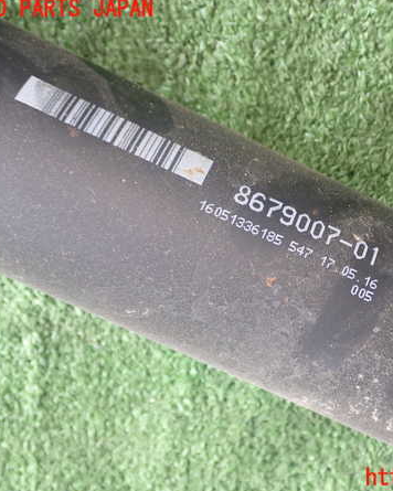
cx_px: 284
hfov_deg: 29.9
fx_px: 727
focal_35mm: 50
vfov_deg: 37.3
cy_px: 244
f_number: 2.7
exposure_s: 1/40
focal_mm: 6.83
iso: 320
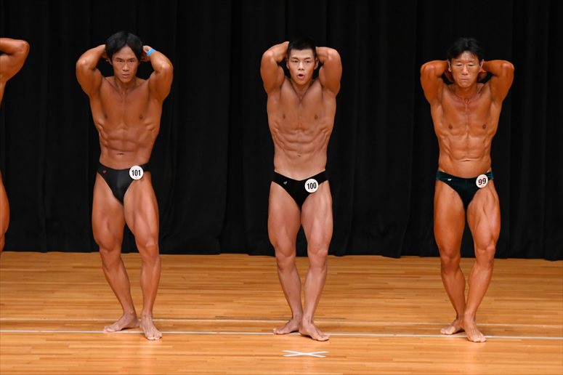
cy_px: 188
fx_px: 4220
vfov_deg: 5.1
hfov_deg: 7.6
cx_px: 282
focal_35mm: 270
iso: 3200
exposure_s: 1/400
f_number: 5.6
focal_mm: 180
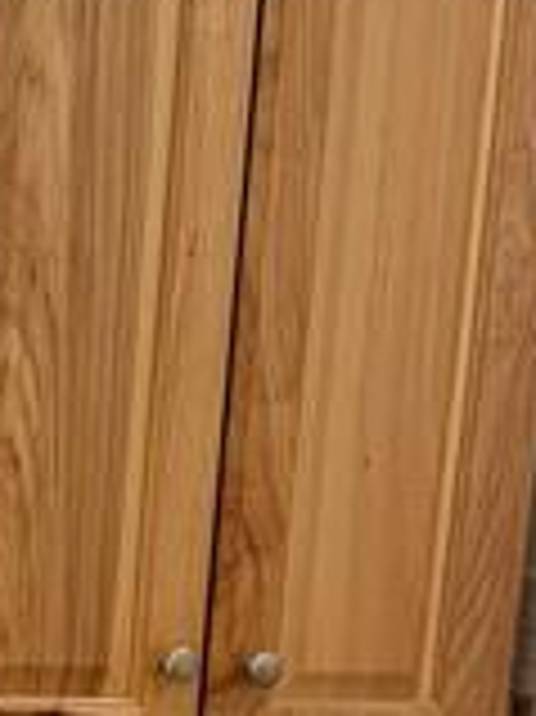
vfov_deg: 15.8
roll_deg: -4.5
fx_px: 2398
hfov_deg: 12.5
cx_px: -68
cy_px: 1013
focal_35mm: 116
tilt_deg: -12.9
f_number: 1.78
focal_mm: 6.86
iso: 125
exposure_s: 1/60
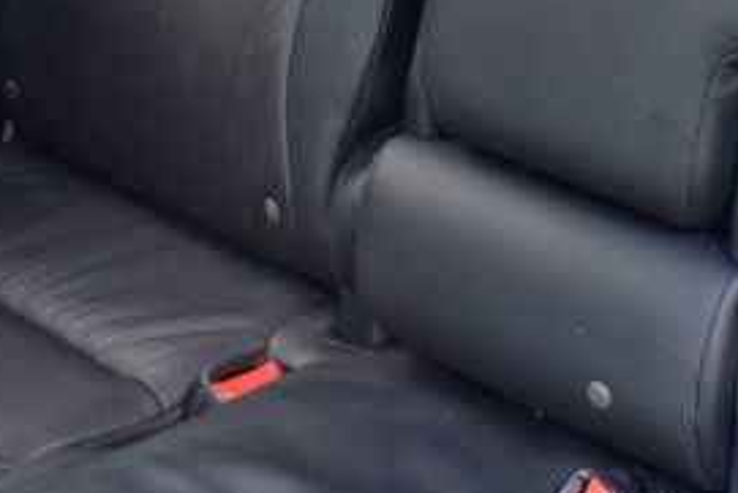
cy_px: -215
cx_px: 983
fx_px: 2092
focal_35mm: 102
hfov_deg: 18.5
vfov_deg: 12.8
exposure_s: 1/20
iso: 400
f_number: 6.3
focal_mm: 18
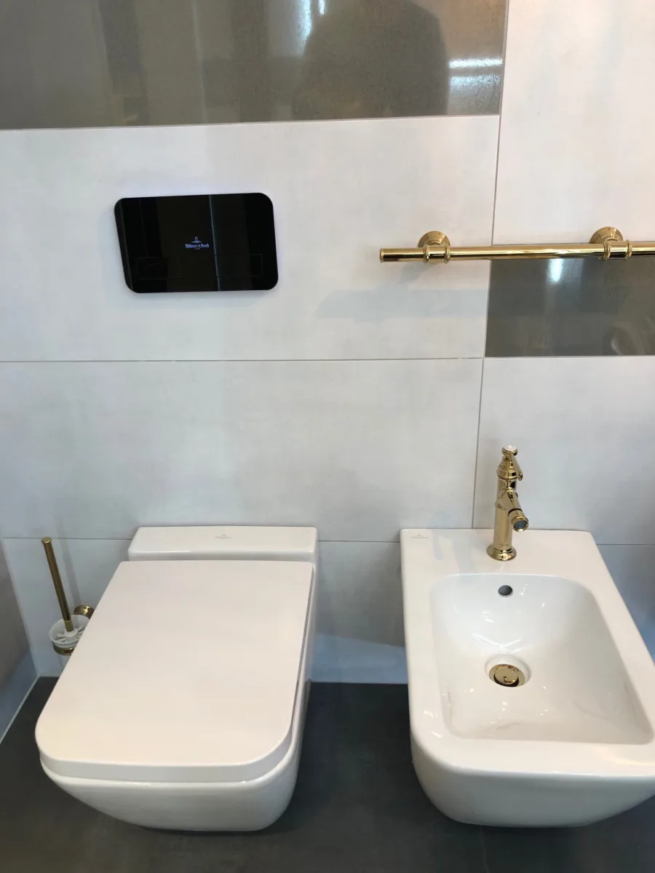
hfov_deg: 49.7
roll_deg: +3.4
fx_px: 706
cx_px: 328
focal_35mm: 28
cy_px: 436
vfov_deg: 63.4
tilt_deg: -26.1
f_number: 1.8
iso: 64
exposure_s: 1/15
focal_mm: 4
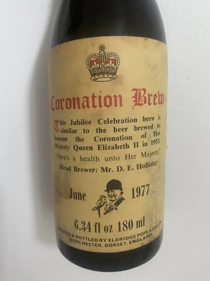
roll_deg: +0.5
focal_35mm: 25
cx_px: 105
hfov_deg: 54.9
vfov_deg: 69.4
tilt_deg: -8.7
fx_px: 202
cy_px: 140
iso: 200
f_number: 1.8
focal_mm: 4.25
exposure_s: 1/60
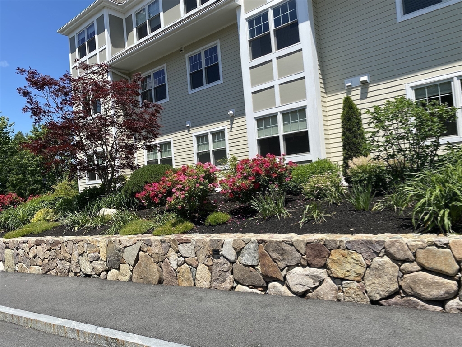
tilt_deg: +1.5
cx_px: 231
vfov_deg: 53.1
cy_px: 174
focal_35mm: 26
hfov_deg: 67.3
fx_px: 347
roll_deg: +4.7
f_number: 1.8
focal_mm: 4.25
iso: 32
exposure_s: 1/2571
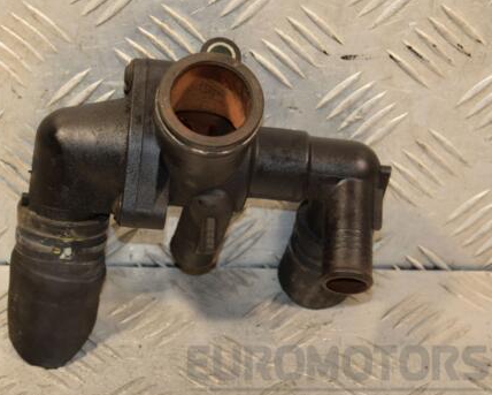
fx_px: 2443
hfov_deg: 11.5
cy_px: 210
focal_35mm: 168
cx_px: 166
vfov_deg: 9.2
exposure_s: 1/160
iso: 800
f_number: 5.6
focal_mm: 85
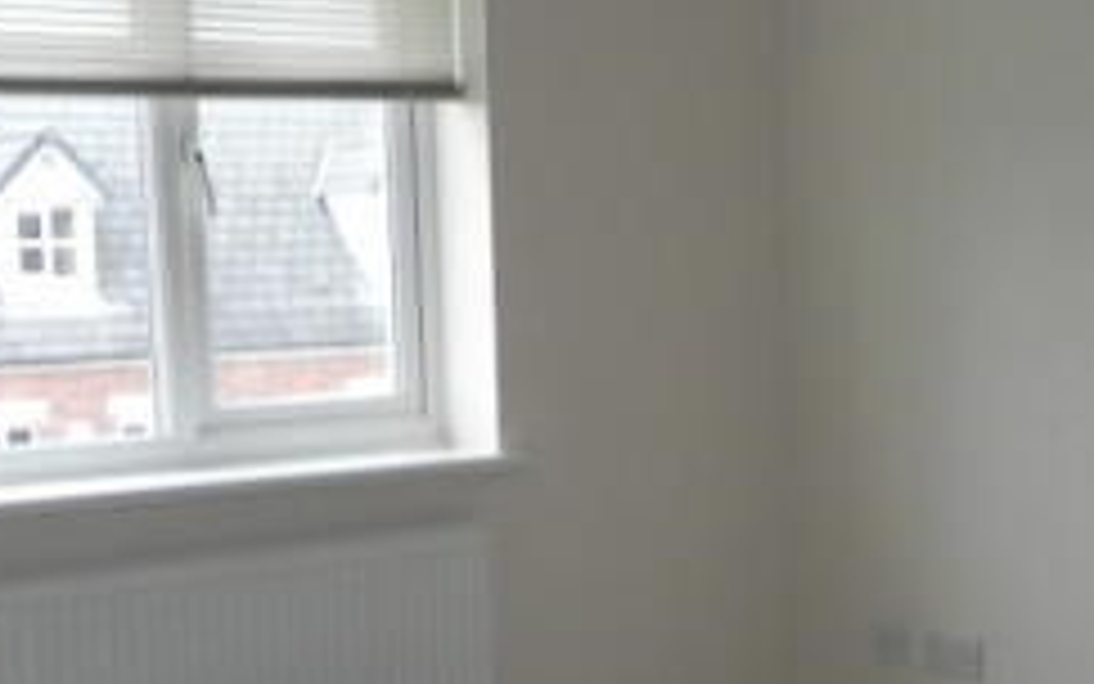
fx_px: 1968
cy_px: 605
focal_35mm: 66
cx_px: 597
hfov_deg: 31.0
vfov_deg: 19.4
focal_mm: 4.6
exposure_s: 1/44.3
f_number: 2.8
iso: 160
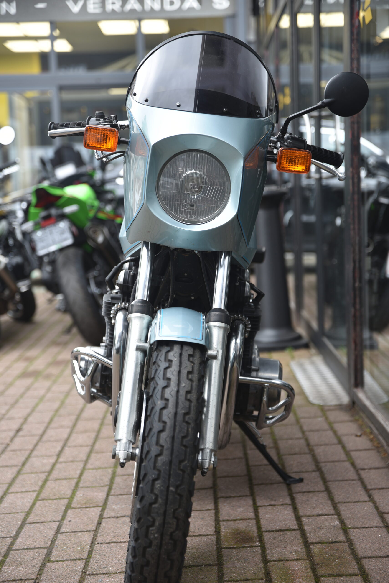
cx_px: 194
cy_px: 292
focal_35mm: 70
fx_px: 1133
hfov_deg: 19.5
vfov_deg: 28.8
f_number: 2.8
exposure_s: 1/50
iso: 100
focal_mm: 70
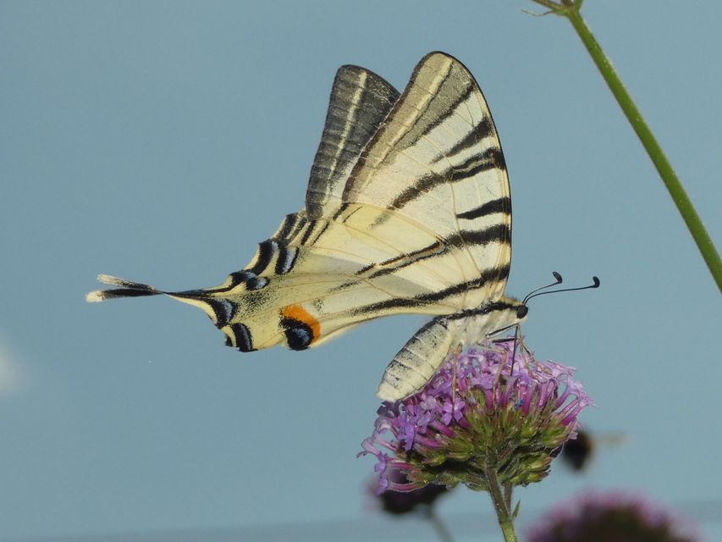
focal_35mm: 144
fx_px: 3004
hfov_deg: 13.7
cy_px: 271
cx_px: 361
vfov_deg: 10.3
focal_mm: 25.8
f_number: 5.3
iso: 80
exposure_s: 1/500
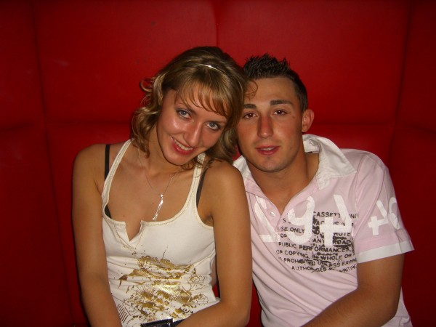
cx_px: 218
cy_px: 164
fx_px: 479
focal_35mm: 38
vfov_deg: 37.7
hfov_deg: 49.0
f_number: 2.8
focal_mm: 7.9
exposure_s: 1/60
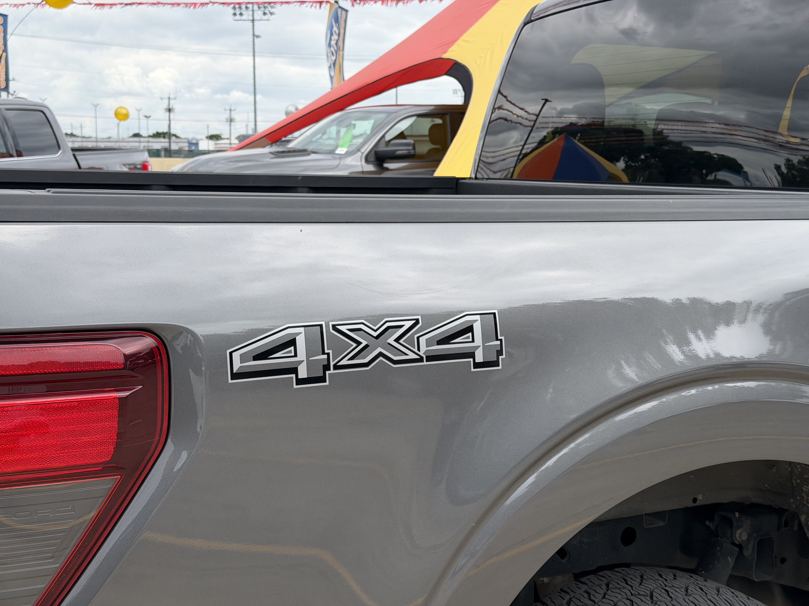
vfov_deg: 30.3
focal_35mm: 48
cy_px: 303
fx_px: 1122
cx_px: 404
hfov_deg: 39.7
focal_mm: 6.76
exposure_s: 1/1678
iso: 80
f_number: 1.78
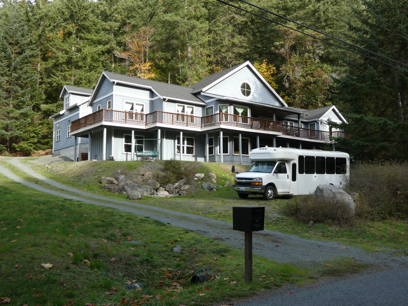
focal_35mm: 33
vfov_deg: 42.9
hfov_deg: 55.4
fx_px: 389
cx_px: 204
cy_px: 153
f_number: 3.6
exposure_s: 1/200
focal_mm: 5.8
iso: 80
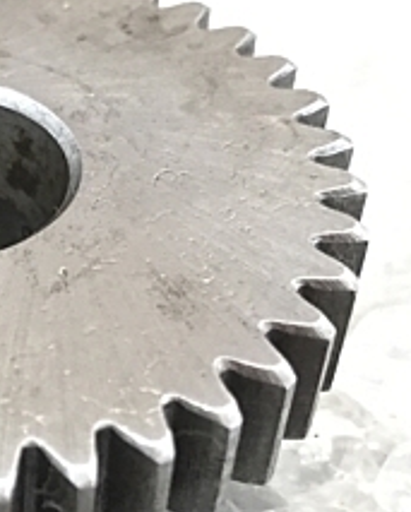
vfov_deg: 23.1
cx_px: -89
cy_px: 353
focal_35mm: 82
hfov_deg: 17.8
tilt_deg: -47.0
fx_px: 1244
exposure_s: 1/15
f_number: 1.8
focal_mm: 3.99
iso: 40
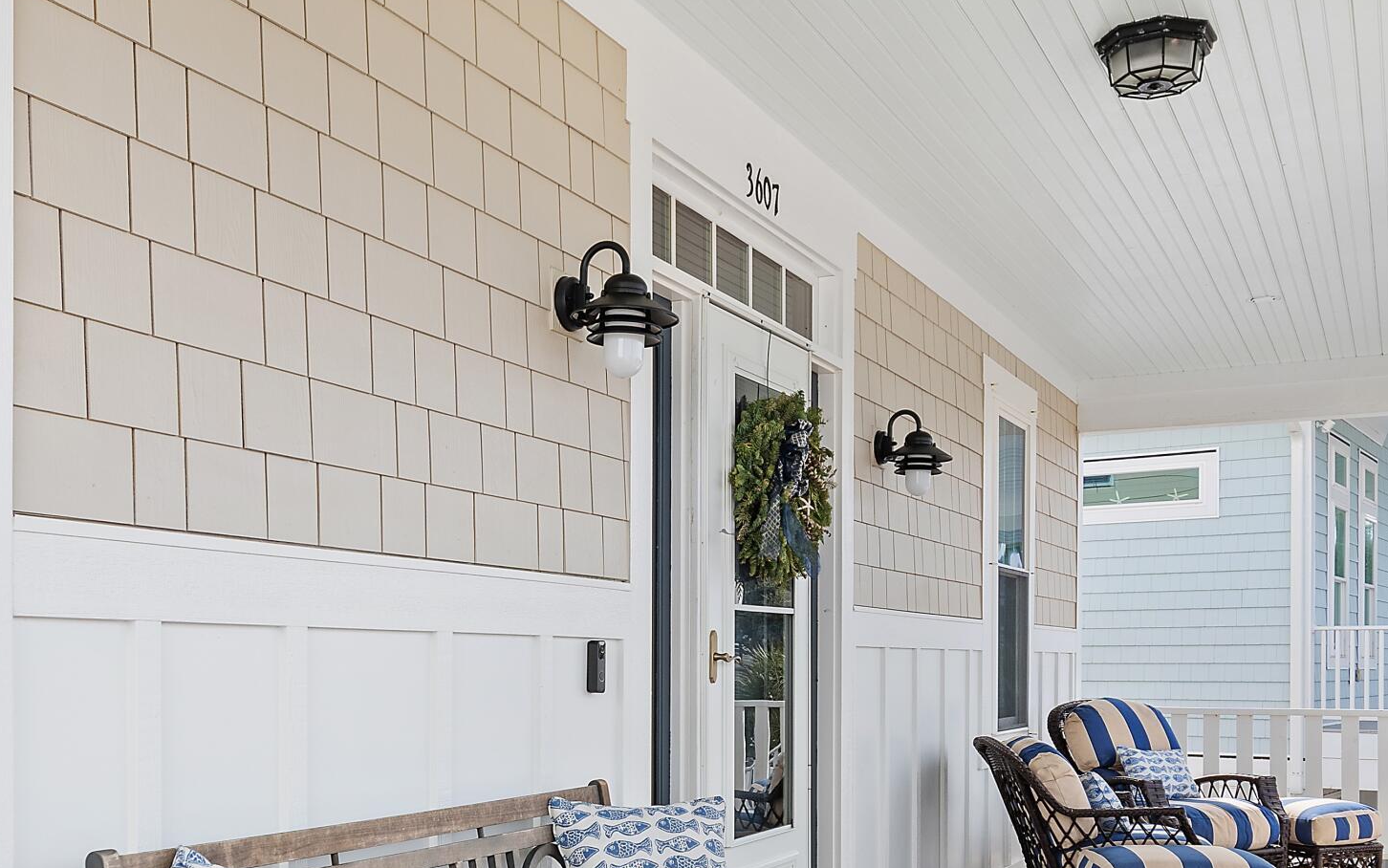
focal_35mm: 40
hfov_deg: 49.3
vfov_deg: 31.2
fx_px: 1513
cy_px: 687
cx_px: 686
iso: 100
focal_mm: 13
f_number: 5
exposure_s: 1/100
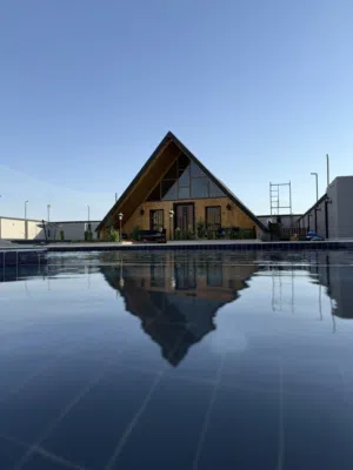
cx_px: 176
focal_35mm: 24
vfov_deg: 71.6
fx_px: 326
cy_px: 235
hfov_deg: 56.8
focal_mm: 6.76
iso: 80
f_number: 1.78
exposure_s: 1/3145
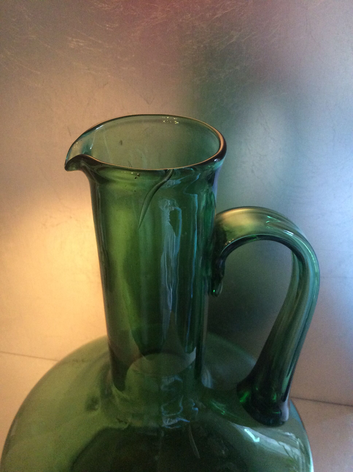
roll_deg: +0.5
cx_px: 176
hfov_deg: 44.1
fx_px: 436
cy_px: 236
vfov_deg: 56.9
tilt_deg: -36.4
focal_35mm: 32
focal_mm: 3.3
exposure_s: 1/25
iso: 250
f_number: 2.4
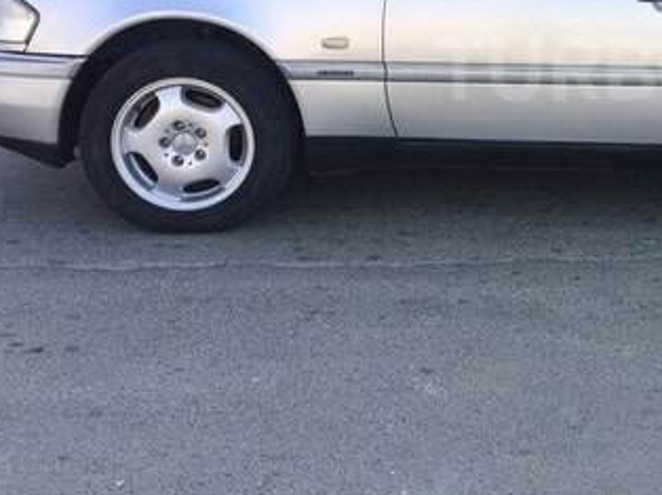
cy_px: 68
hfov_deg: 29.7
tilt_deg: -9.8
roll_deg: -3.4
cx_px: 651
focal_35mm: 61
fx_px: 1166
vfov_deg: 23.5
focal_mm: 4.15
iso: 32
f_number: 2.2
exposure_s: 1/648
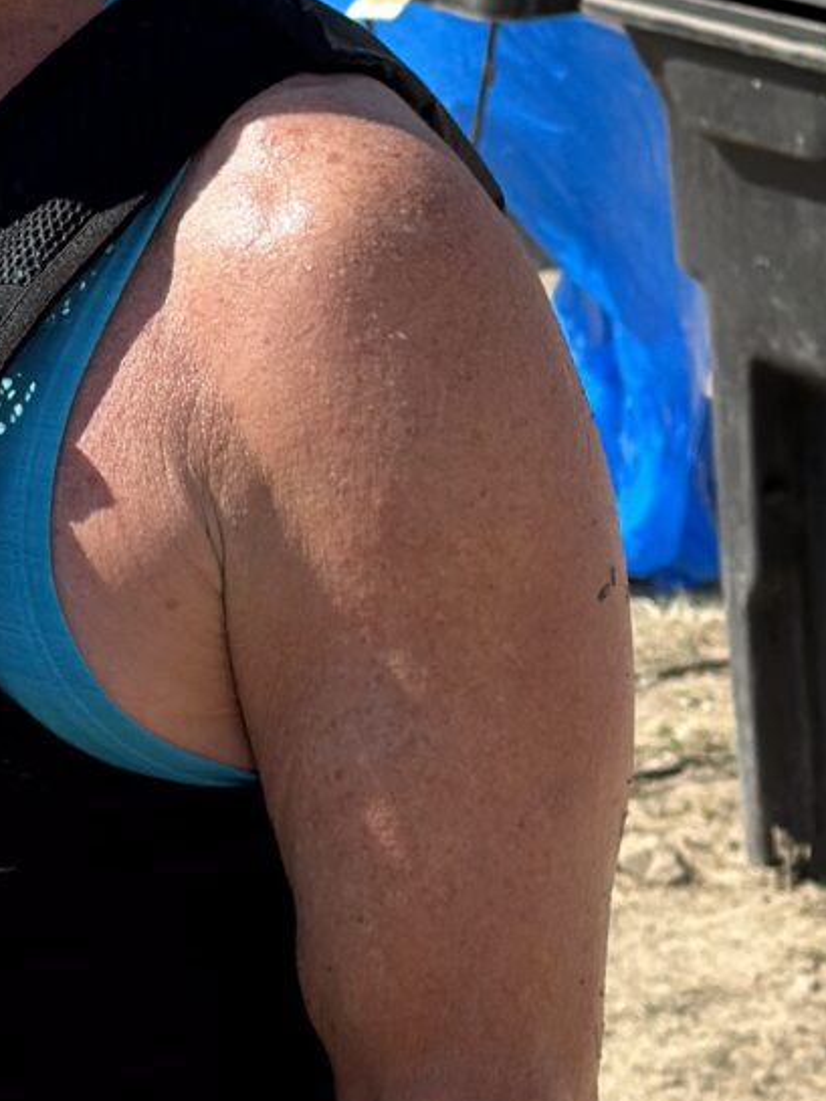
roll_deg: -2.7
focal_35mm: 169
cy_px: 356
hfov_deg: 8.7
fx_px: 5375
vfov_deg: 11.7
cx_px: -8
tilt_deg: -5.5
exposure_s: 1/3058
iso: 80
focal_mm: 6.86
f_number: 1.78
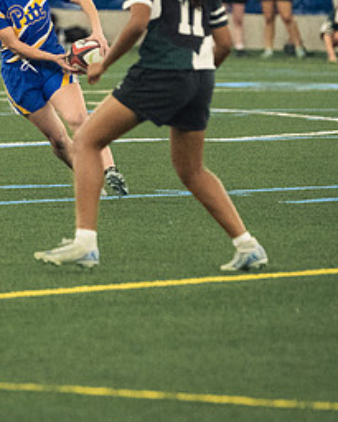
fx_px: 6548
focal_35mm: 524
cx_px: -5
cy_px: 112
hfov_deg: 3.0
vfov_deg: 3.7
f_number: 2.8
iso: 10000
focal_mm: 165
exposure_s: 1/500
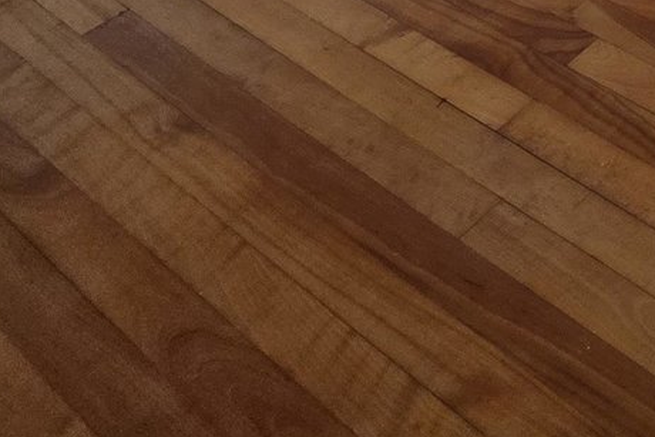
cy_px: -390
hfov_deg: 24.5
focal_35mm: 47
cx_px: 1104
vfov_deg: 19.5
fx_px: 855
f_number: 1.9
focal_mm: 2.2
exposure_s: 1/120
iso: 80
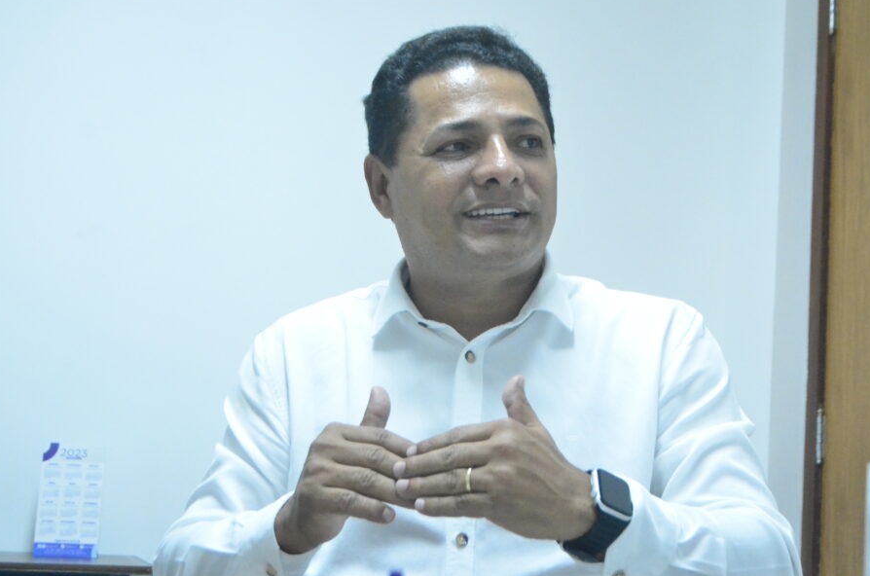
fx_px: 1326
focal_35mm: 55
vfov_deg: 24.5
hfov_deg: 36.3
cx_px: 491
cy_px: 285
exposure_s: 1/160
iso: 6400
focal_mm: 32
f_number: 6.3
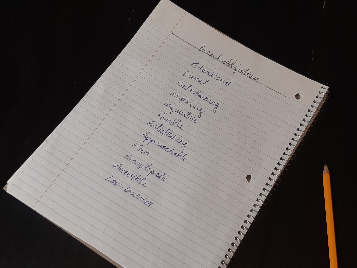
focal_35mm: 26
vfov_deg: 53.1
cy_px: 134
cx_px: 178
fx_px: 268
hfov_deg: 67.3
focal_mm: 3.93
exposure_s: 1/60
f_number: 1.7
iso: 64
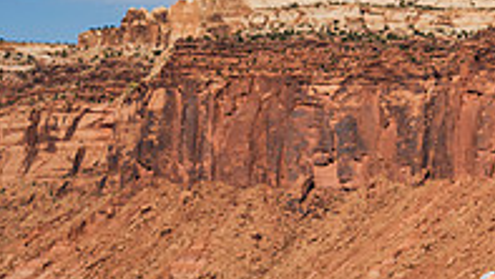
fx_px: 2994
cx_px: 764
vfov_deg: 5.3
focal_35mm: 228
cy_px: 288
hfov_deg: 9.2
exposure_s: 1/1000
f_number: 5
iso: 100
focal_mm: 70
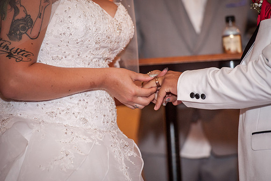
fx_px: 1505
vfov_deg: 6.9
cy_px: 90
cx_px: 136
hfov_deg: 10.3
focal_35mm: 200
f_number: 3.5
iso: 2500
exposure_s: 1/100
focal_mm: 200
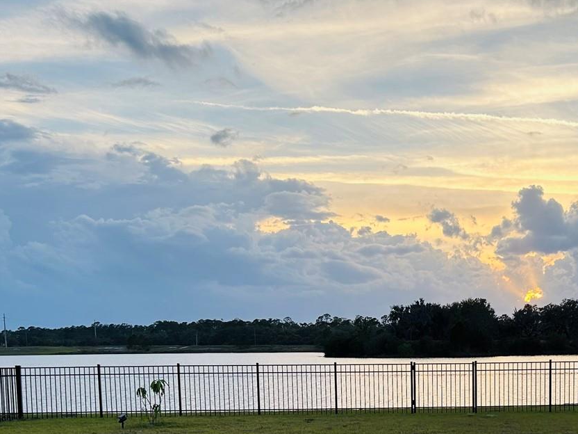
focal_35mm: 50
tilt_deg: -5.4
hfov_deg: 37.0
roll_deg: +1.1
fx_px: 835
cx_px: 454
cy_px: 413
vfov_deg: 27.7
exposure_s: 1/797
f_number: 1.5
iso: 50
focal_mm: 5.7
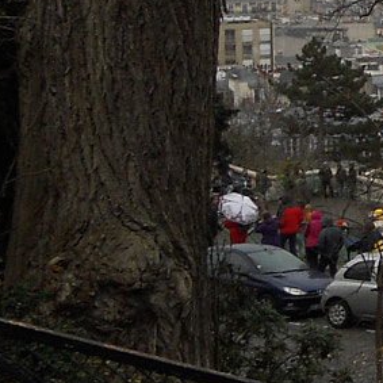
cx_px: 988
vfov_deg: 10.7
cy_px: -70
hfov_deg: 9.4
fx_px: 2003
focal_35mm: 160
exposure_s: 1/250
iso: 80
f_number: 3.5
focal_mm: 5.8
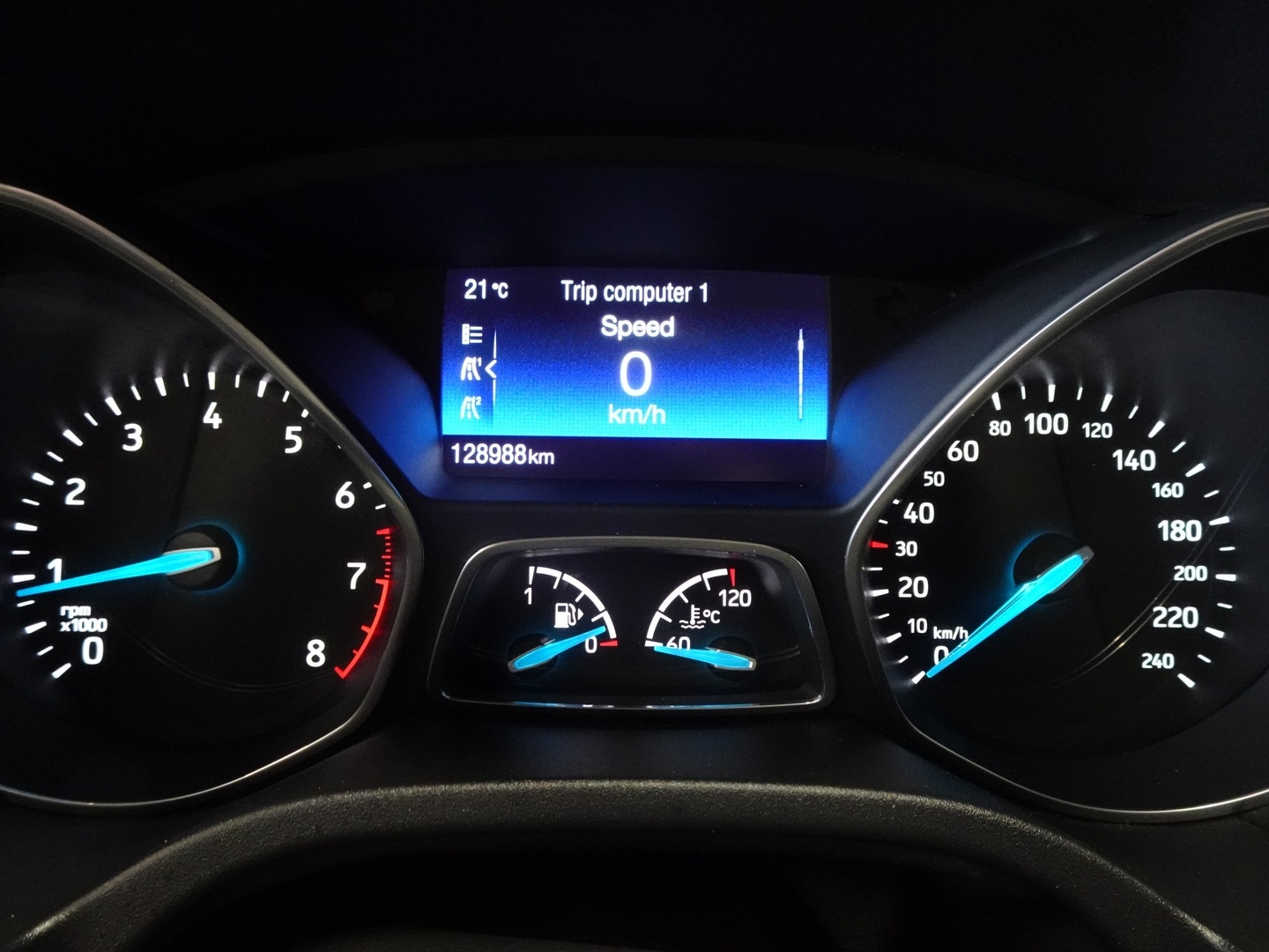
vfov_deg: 56.8
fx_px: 880
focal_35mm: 24
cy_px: 476
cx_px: 634
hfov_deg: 71.6
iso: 800
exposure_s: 1/10
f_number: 3.5
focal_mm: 4.25
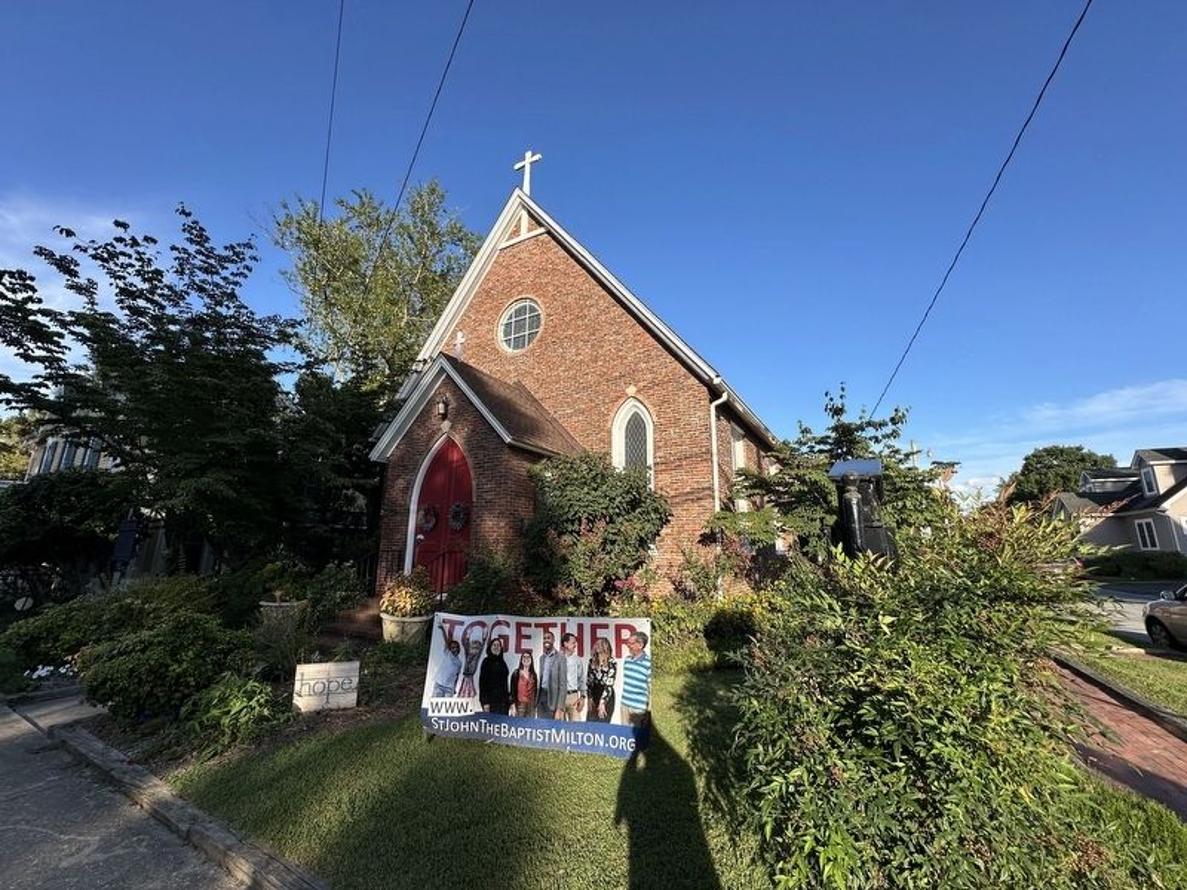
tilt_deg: +13.4
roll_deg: -0.5
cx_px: 594
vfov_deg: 85.7
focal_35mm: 14
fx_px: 480
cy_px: 445
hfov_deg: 102.1
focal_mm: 2.22
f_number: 2.2
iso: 40
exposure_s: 1/979
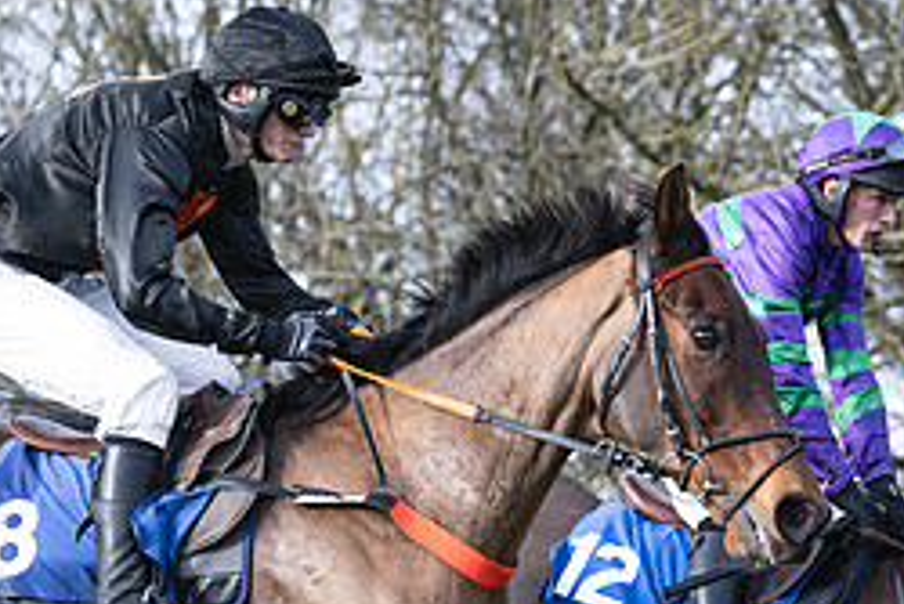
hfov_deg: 10.9
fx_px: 4749
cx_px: 468
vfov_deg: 7.3
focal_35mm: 189
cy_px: 456
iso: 400
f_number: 2.8
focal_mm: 70
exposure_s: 1/2000
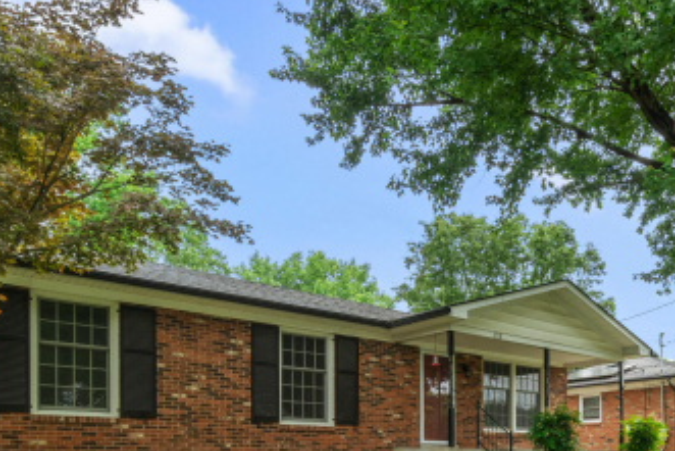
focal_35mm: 34
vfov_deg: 35.4
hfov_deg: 53.1
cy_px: 445
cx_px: 512
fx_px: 638
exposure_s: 1/20
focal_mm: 10
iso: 400
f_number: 10
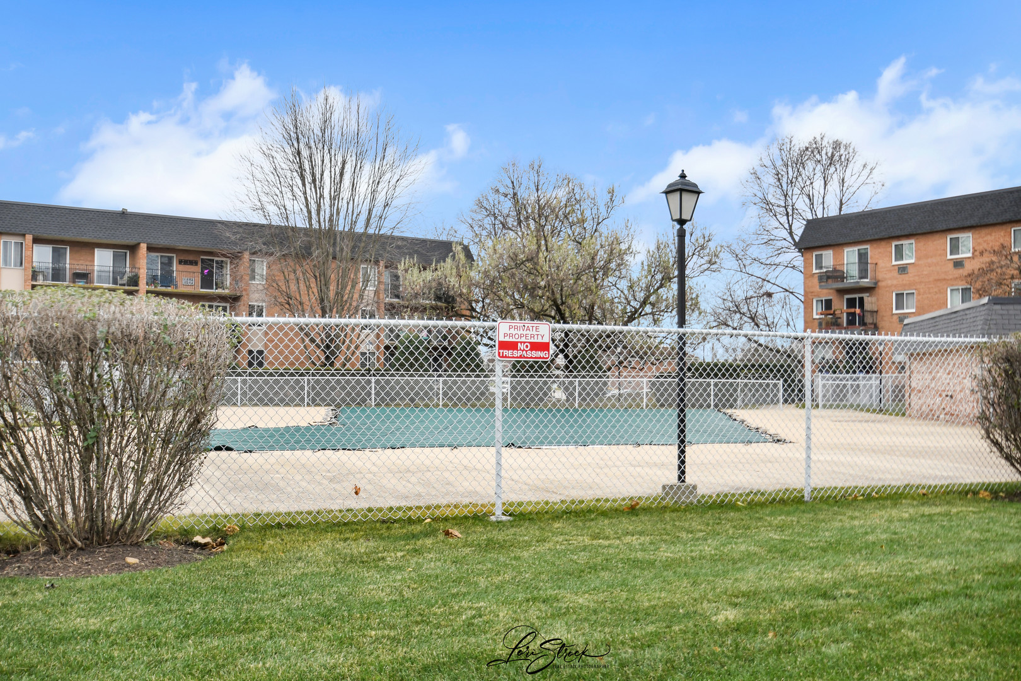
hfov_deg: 53.1
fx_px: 1021
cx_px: 510
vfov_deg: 36.9
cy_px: 340
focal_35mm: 36
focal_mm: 24
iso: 400
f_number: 8
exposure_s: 1/500
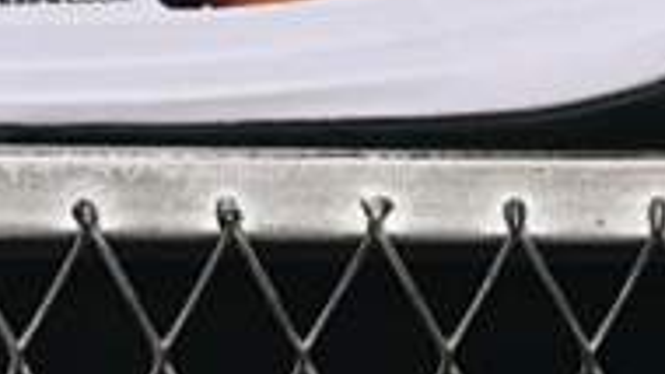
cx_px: -74
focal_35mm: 302
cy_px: -384
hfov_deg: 7.1
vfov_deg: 4.0
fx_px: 5327
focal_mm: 50
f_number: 6.3
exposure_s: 1/60
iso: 160
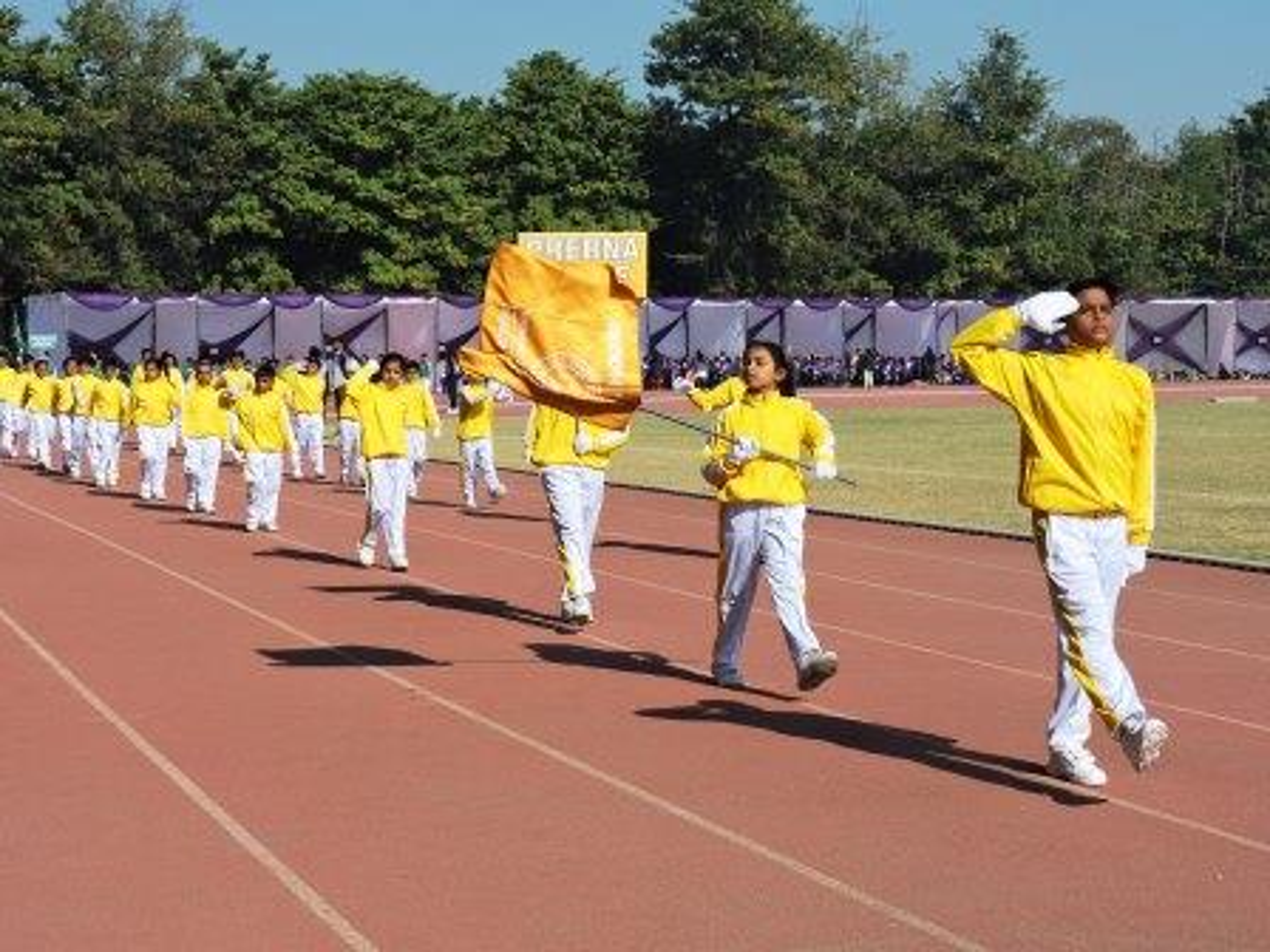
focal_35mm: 70
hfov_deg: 27.8
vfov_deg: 21.0
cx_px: 635
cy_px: 476
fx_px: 2568
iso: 100
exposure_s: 1/1250
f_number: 4.3
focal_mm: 12.5
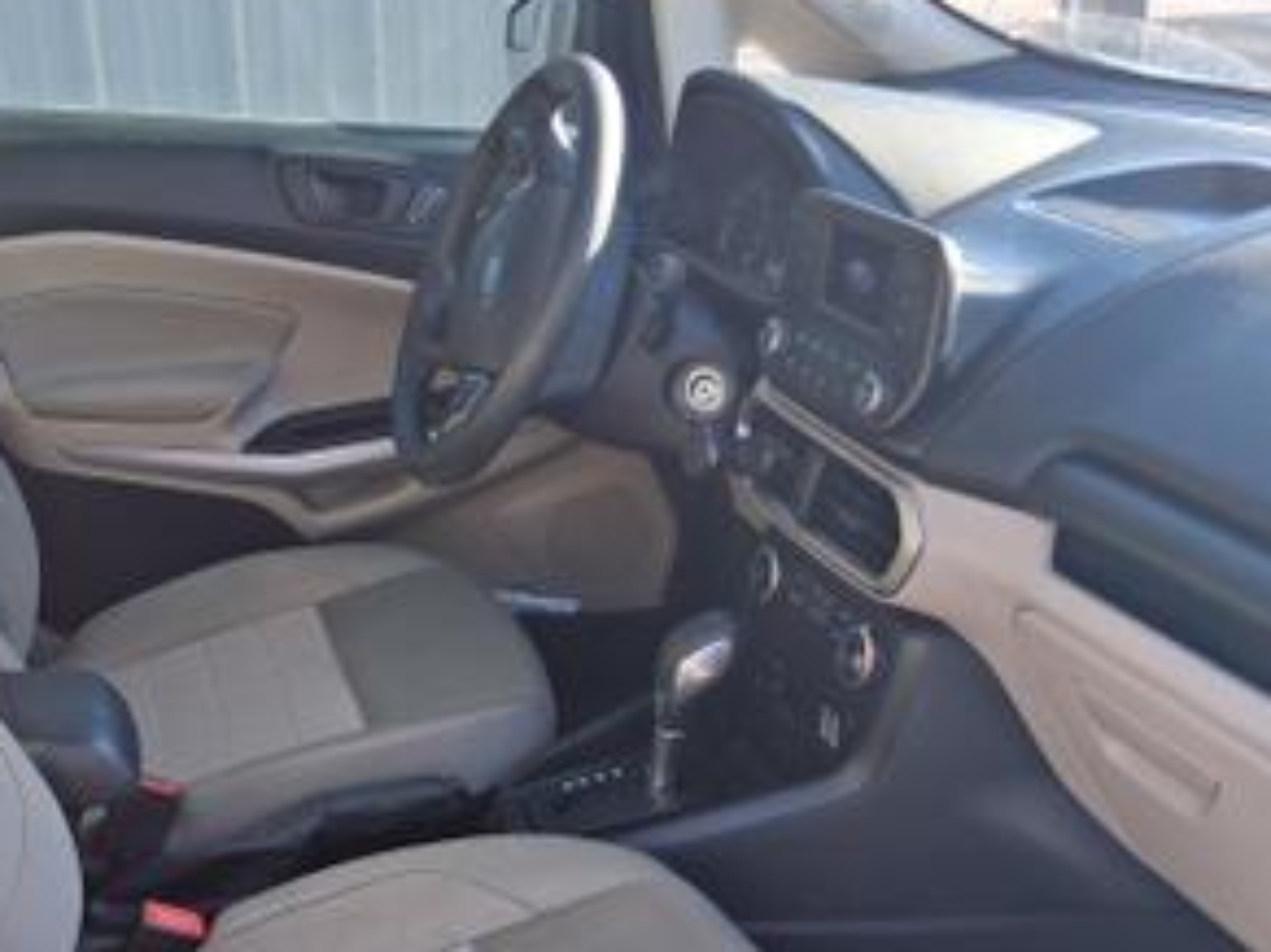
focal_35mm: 45
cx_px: 494
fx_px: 1652
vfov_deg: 31.3
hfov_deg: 41.8
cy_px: 769
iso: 25
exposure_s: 1/120
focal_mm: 3.98
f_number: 1.8
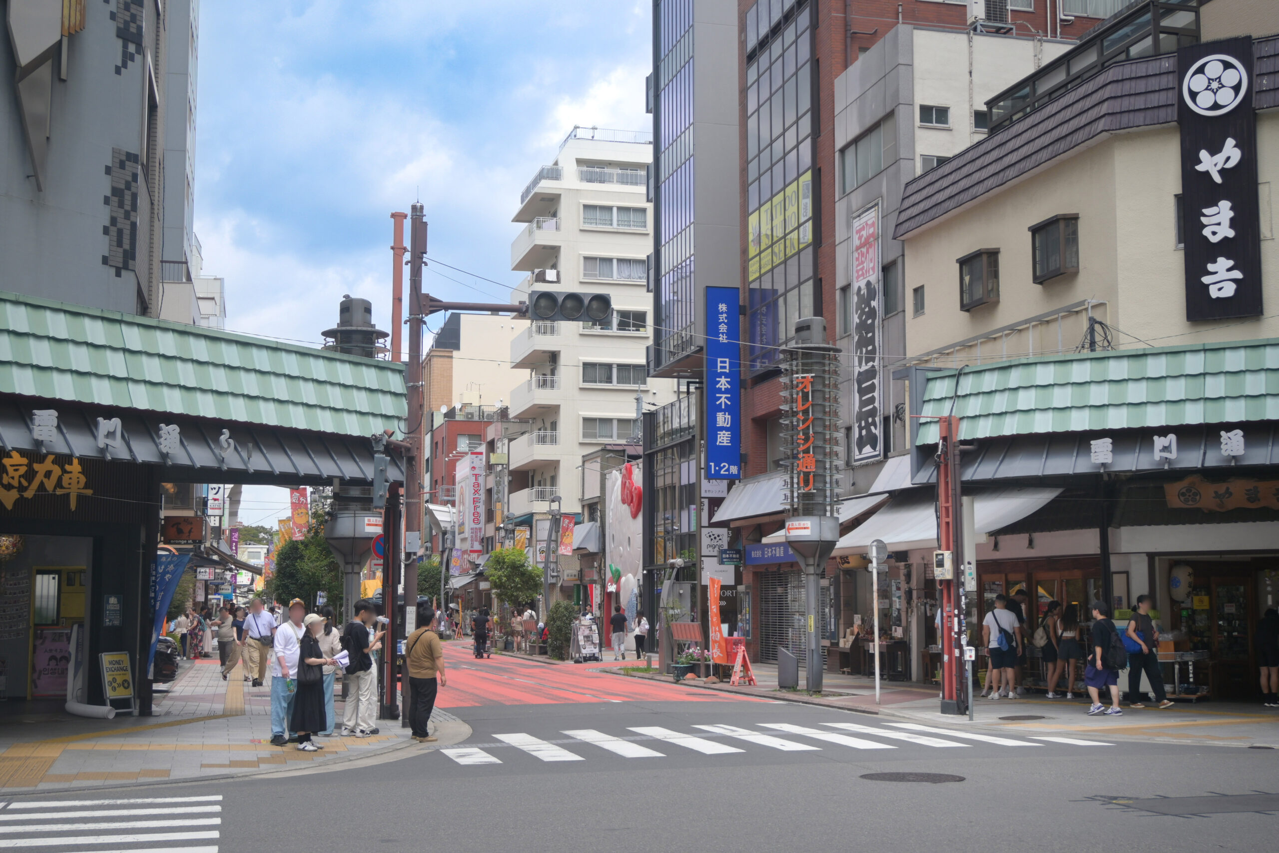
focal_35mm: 42
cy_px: 426
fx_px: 1492
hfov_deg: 46.4
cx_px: 640
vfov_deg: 31.9
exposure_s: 1/500
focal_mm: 28
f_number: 4.5
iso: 100
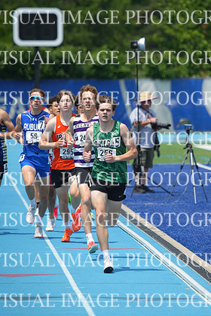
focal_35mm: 442
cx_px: 120
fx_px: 3886
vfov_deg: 4.7
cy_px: 159
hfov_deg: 3.1
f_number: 5.6
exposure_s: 1/2500
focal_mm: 320
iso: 400
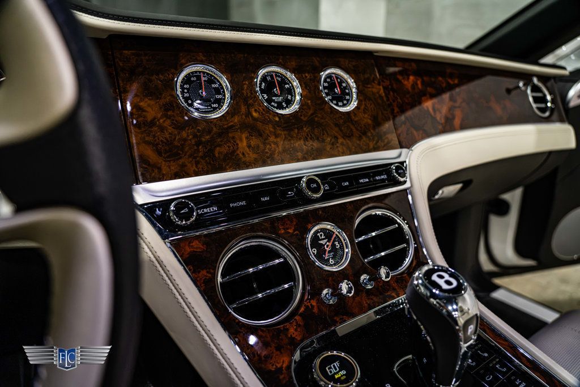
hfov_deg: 73.7
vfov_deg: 53.1
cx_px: 290
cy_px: 194
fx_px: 387
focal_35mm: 24
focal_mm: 24
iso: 1600
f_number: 4
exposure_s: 1/125
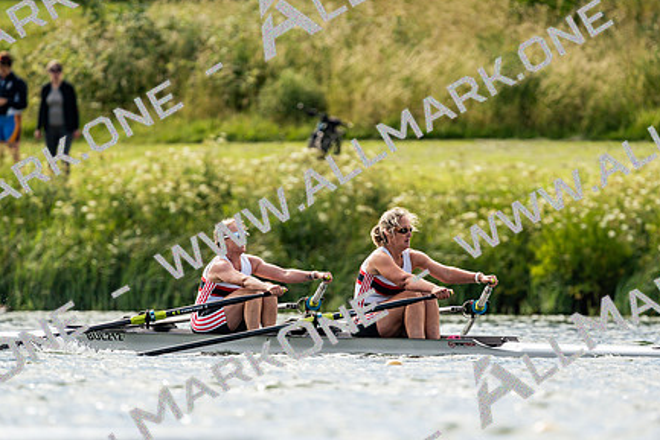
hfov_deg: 2.6
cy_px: 284
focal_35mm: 803
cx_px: 343
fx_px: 14726
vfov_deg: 1.7
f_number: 6.3
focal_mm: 600
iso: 400
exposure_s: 1/2000
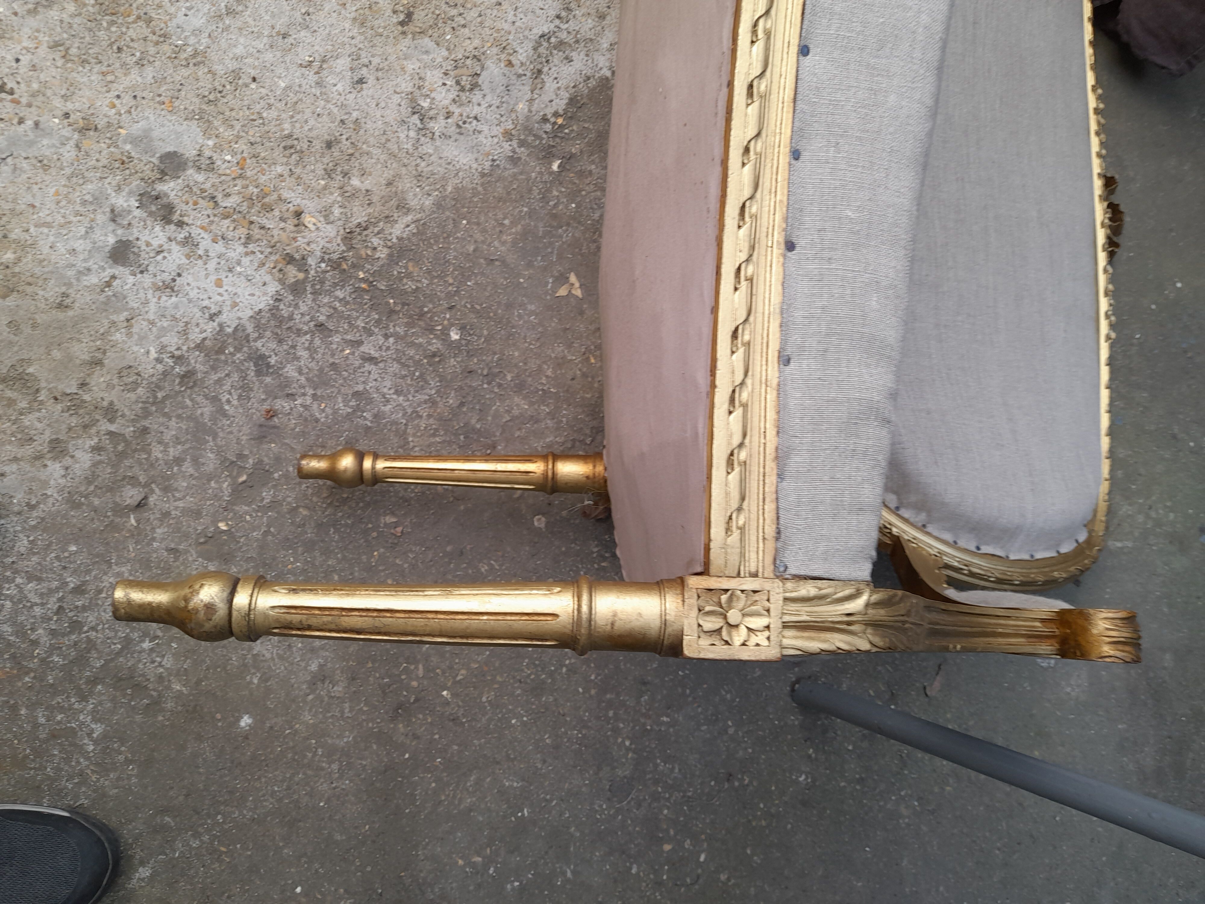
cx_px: 602
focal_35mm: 25
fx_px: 870
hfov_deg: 69.4
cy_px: 452
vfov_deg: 54.9
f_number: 2
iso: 40
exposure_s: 1/50
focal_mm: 4.6
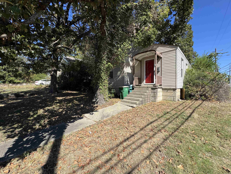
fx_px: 93
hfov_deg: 102.1
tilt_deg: -0.7
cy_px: 87
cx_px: 116
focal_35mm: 14
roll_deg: +0.1
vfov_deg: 85.7
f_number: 2.2
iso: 50
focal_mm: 2.22
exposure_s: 1/1110
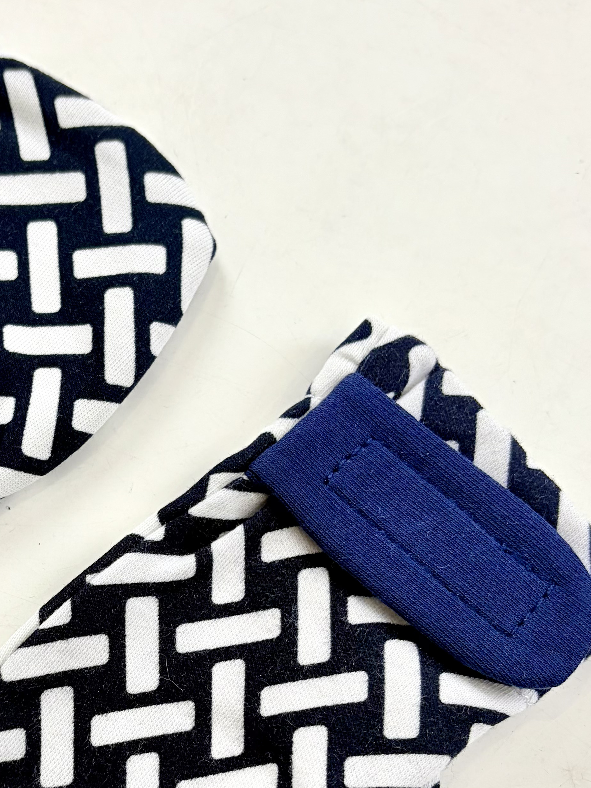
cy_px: 606
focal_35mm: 60
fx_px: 1366
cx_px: 82
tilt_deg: -77.4
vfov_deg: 31.5
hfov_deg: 23.9
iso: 40
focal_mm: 5.96
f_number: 1.6
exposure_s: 1/178
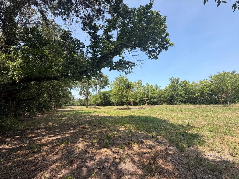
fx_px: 97
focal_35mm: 14
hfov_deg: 102.1
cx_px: 120
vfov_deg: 85.7
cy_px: 90
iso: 40
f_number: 2.2
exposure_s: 1/770
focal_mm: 2.22
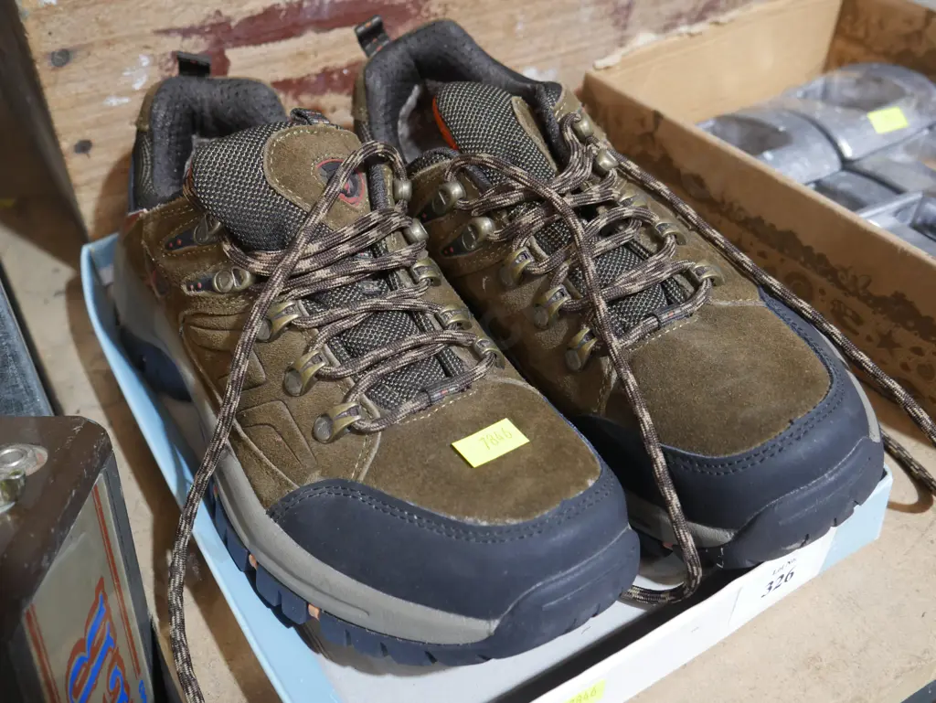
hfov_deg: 49.0
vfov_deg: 37.8
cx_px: 468
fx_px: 1028
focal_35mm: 38
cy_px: 352
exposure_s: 1/60
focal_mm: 19
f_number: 4.1
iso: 1250
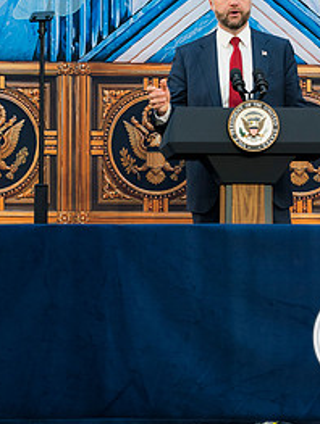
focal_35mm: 207
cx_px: 231
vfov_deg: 9.5
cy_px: 79
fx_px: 2545
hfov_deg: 7.2
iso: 500
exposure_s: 1/320
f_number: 2.8
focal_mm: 84
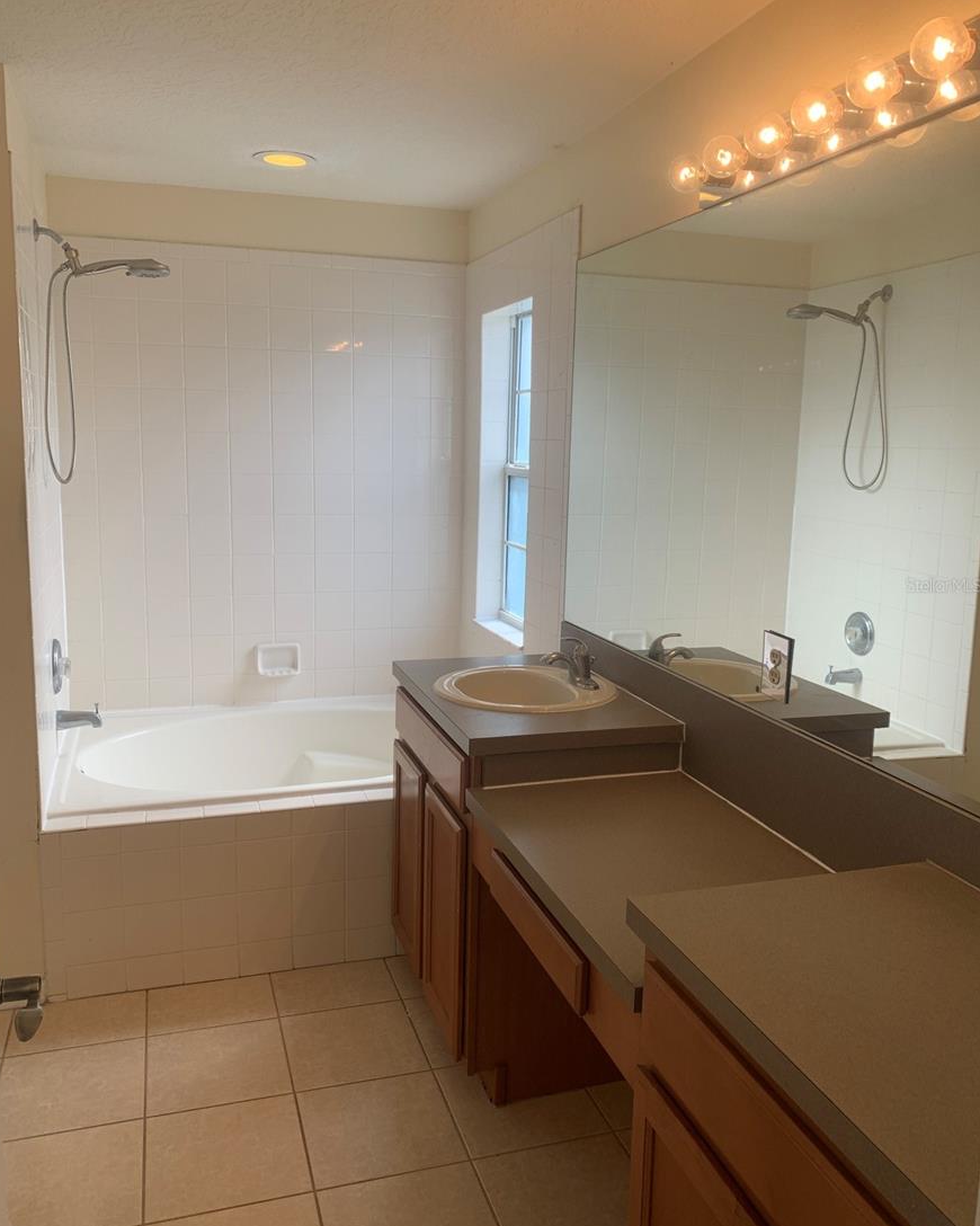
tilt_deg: -7.9
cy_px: 585
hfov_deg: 51.5
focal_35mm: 28
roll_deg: -0.9
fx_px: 1015
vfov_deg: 62.2
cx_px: 479
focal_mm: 4.25
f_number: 1.8
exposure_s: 1/166
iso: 25
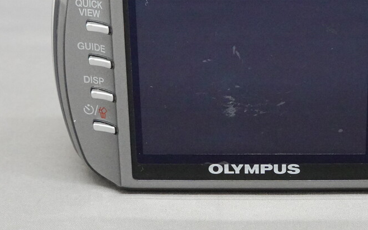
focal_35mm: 115
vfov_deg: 11.4
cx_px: 289
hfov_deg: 18.0
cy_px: 46
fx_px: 1153
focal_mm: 22.92
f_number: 5.6
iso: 3200
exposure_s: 1/80
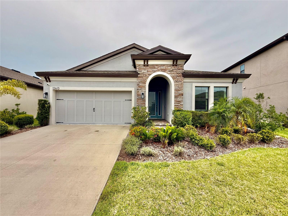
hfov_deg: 102.1
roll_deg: -1.0
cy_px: 108
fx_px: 116
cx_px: 144
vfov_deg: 85.7
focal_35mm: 14
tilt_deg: +0.9
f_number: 2.2
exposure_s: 1/888
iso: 50
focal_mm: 2.22
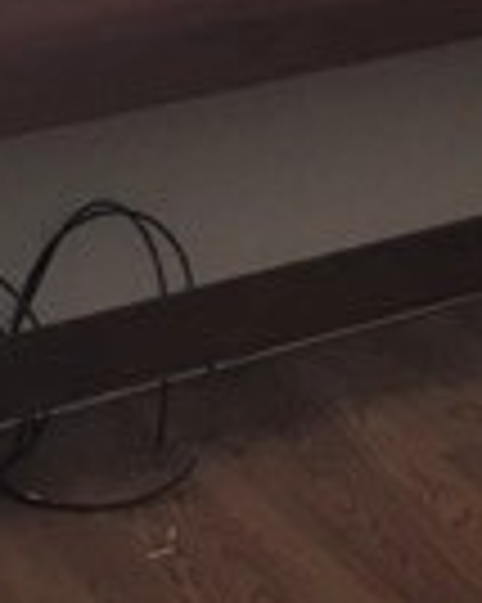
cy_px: 76
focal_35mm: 135
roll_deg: +2.2
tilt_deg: -18.0
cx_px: 743
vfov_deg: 14.2
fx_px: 2410
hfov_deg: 11.0
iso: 80
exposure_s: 1/4
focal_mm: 4.15
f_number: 2.2
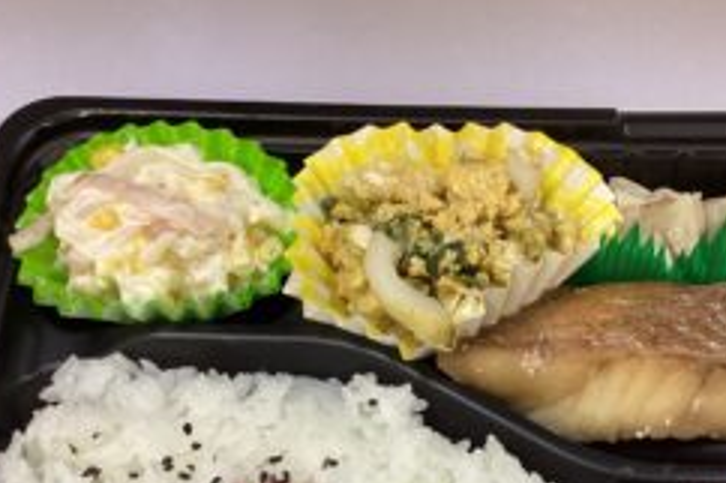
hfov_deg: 39.5
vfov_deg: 26.3
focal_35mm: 50
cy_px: 410
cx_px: 424
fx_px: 1008
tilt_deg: -62.7
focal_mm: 3.3
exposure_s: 1/50
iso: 100
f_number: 2.4
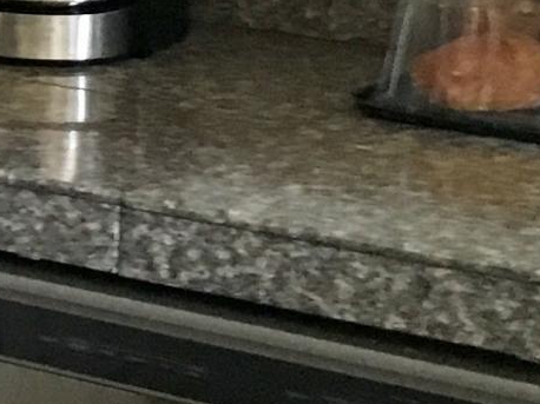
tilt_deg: -9.4
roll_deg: +1.5
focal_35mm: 190
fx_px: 2962
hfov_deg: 9.3
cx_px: -772
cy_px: -54
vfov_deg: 7.8
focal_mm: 4.15
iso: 200
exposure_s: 1/15
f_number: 2.2
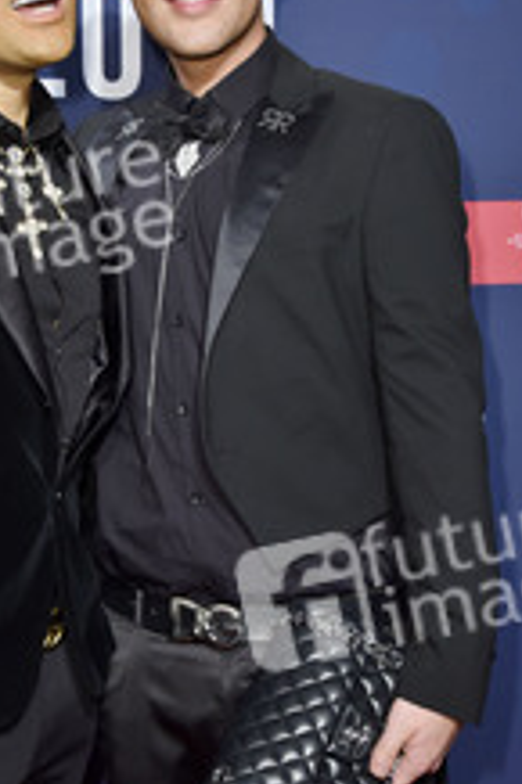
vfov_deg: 23.1
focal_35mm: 88
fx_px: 1917
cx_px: 94
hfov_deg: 15.4
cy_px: 406
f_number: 6.3
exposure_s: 1/160
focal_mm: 48
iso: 1000
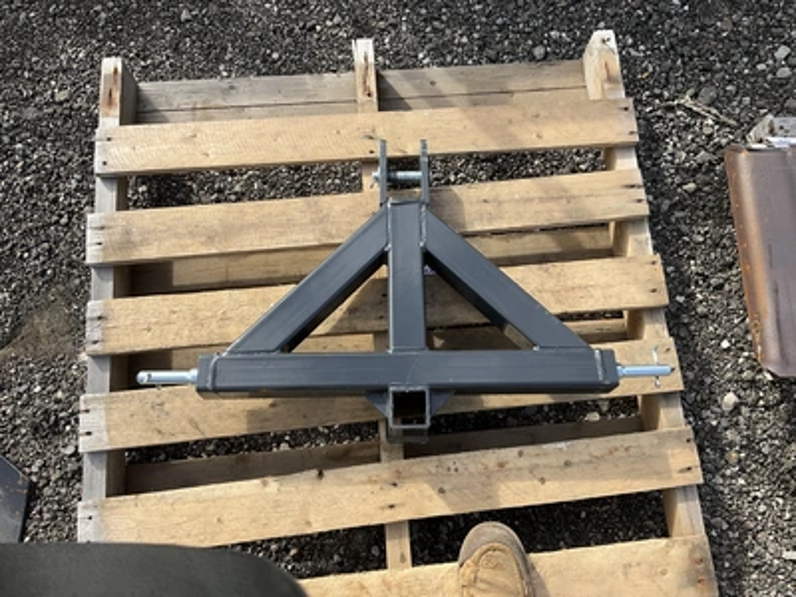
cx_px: 398
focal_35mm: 29
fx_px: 667
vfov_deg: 48.2
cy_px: 298
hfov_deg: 61.7
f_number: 1.8
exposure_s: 1/855
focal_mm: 3
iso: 25
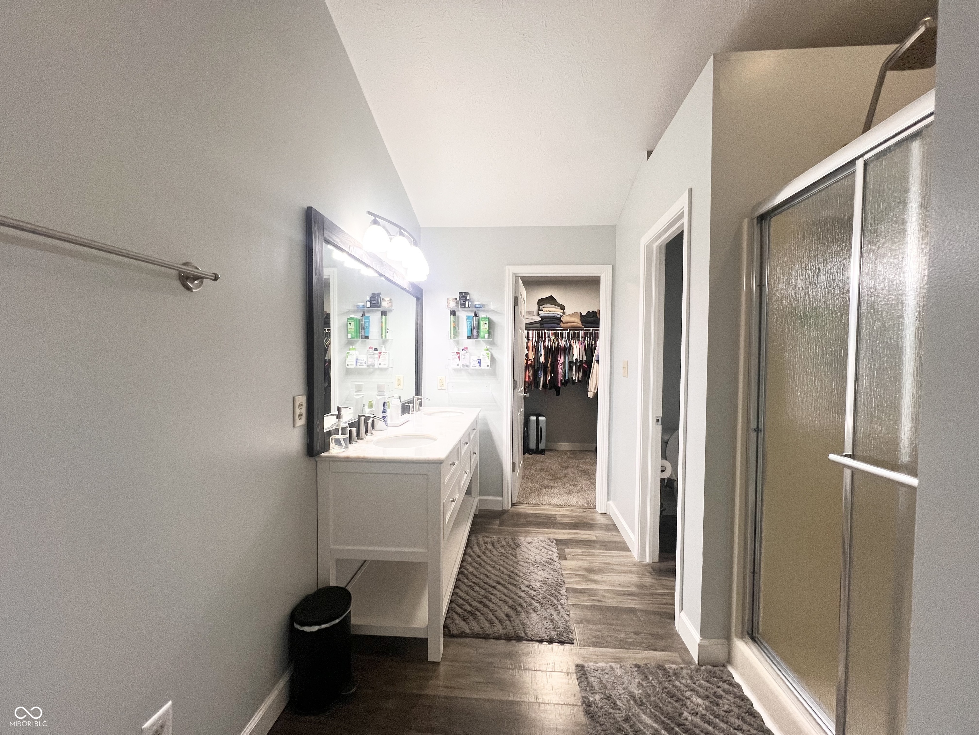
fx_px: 368
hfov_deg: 106.2
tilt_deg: -2.7
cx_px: 490
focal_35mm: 13
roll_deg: -0.7
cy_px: 368
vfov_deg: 89.9
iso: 160
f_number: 1.8
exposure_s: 1/120
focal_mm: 1.57
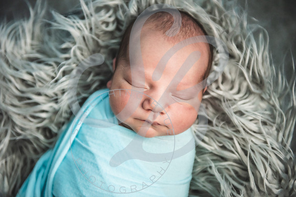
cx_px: 148
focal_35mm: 70
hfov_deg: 28.8
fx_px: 576
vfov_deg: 19.5
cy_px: 98
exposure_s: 1/125
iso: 1600
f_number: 2.8
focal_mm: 70
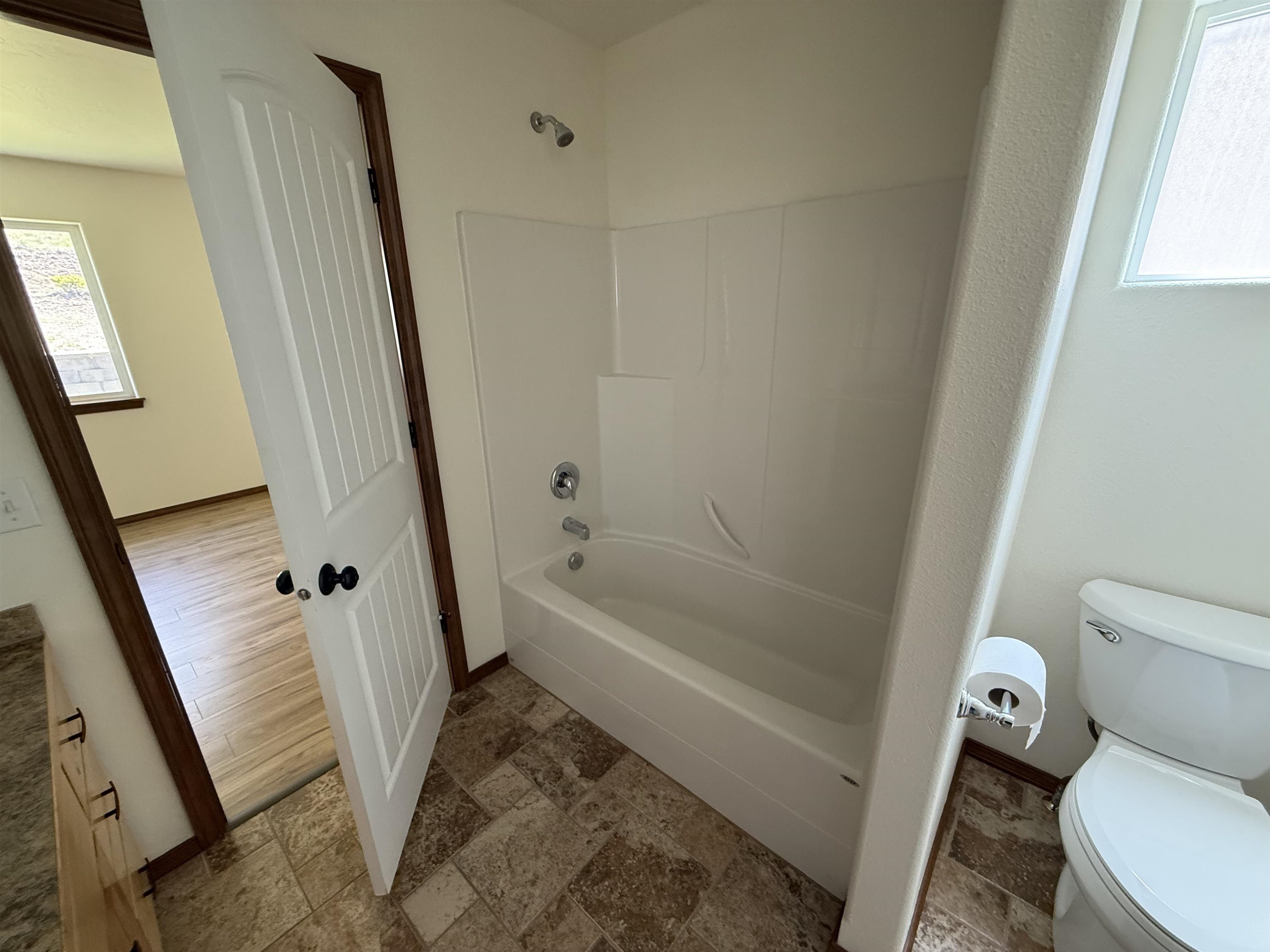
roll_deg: +1.2
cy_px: 476
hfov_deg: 102.1
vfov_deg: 85.7
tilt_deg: -18.7
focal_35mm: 14
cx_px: 635
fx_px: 514
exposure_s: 1/62
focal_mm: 2.22
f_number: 2.2
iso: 400
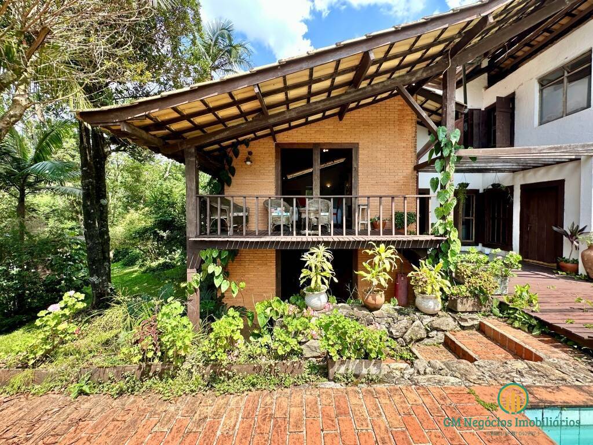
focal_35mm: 14
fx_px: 240
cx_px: 296
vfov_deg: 85.7
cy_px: 222
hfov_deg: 102.1
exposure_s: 1/303
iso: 40
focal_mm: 2.22
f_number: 2.2
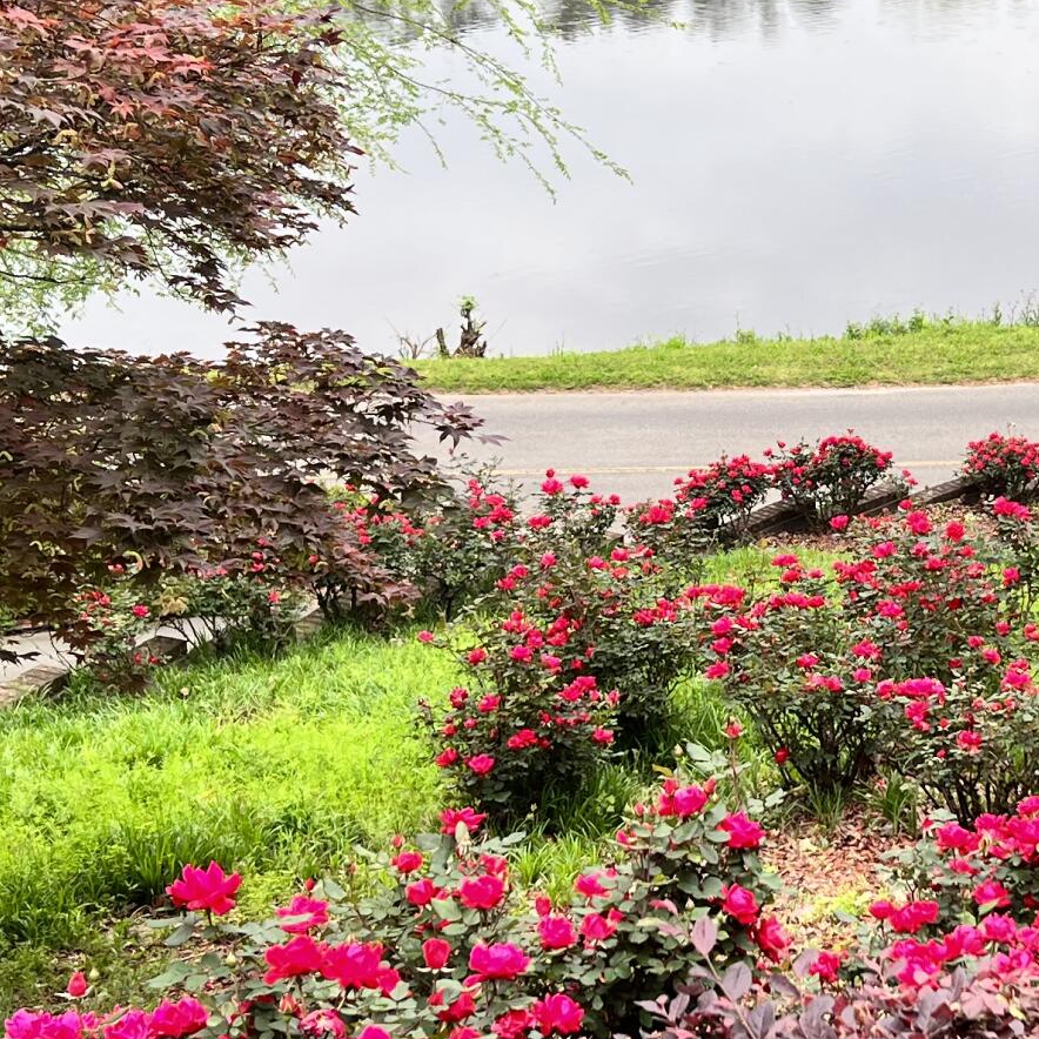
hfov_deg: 21.9
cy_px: 542
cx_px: 823
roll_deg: +1.2
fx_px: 2649
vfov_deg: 22.2
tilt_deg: -21.5
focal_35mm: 78
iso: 40
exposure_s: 1/190
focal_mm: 5.7
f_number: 1.5
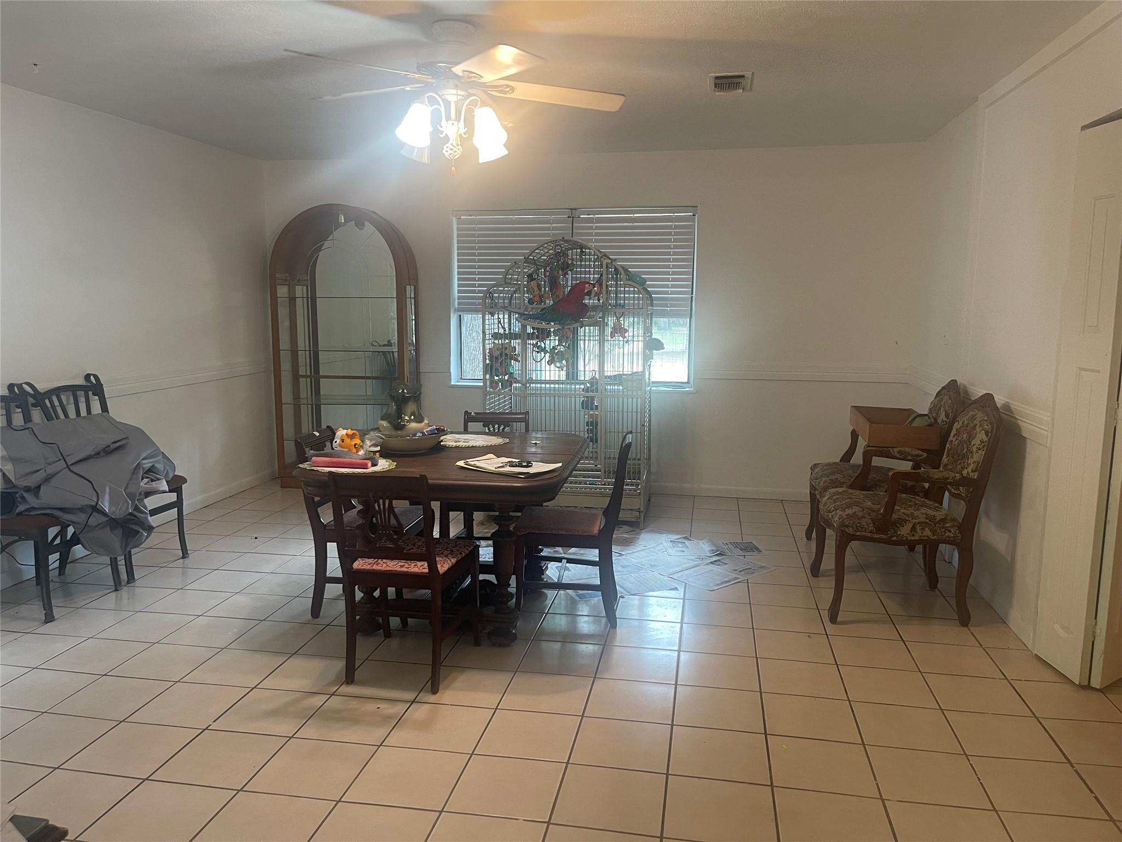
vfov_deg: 54.9
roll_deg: +0.0
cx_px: 561
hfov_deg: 69.4
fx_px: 810
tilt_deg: -7.3
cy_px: 421
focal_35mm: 25
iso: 200
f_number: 1.6
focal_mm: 5.1
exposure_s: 1/60
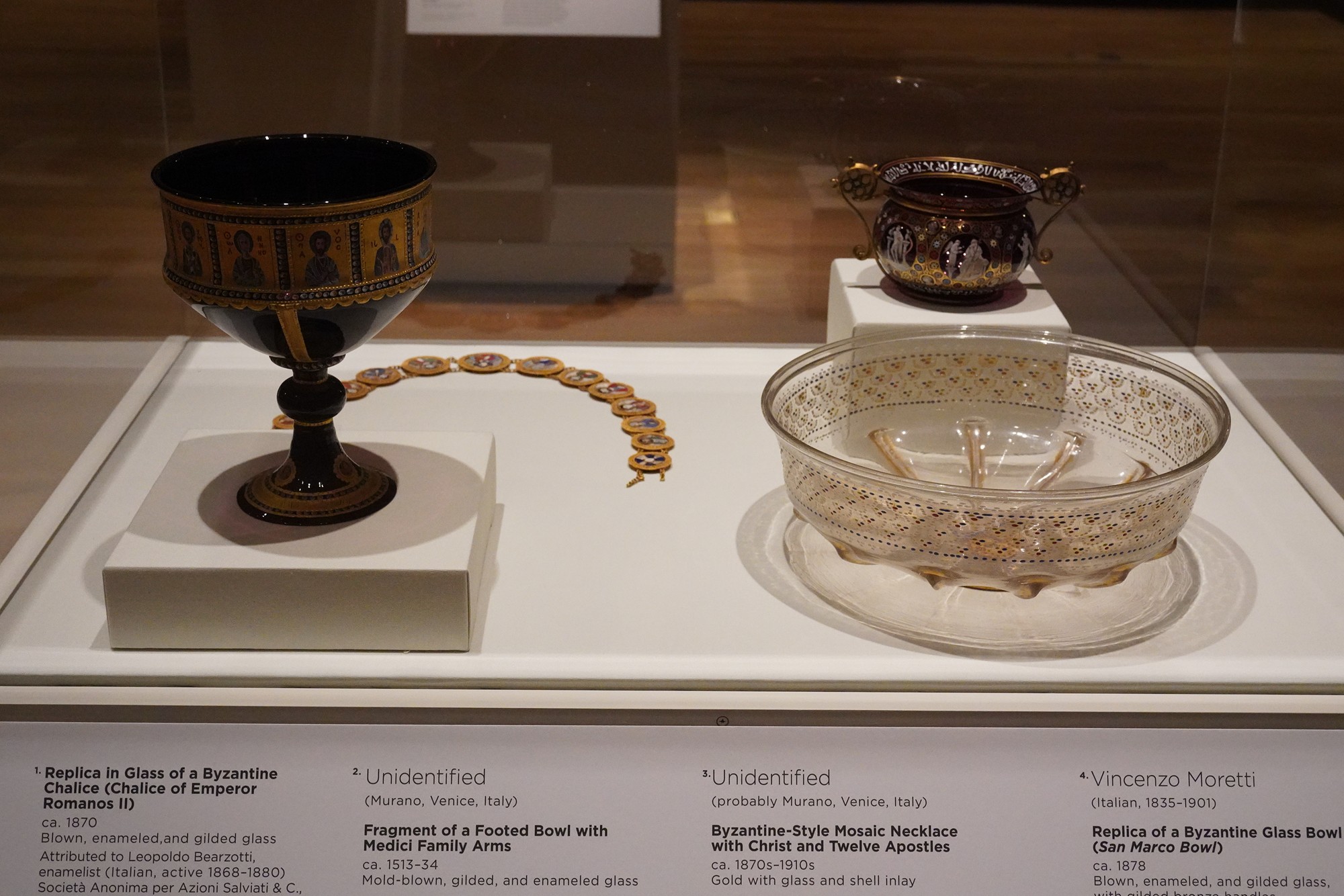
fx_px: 1493
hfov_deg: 48.5
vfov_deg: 33.4
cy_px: 448
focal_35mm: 40
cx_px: 672
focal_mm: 40
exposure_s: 1/100
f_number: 9
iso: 10000
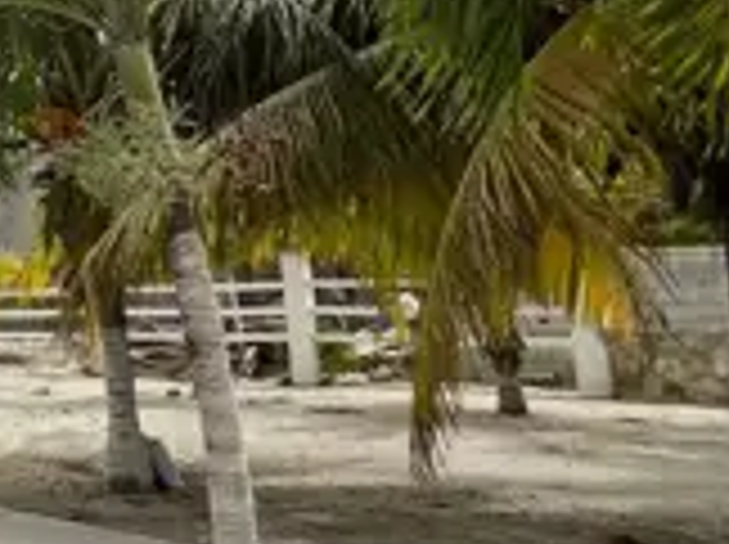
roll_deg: +1.7
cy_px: 166
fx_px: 1093
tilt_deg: +7.7
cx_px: -400
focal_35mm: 52
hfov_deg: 25.8
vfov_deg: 27.7
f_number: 2.2
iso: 50
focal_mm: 2.22
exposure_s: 1/1748
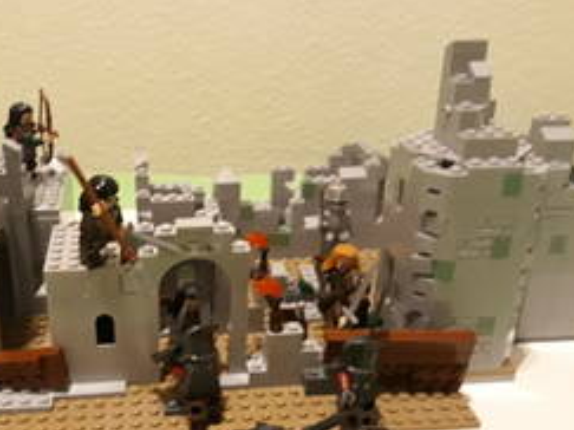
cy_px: 258
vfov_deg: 35.8
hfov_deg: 46.2
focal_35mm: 40
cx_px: 201
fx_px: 663
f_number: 1.7
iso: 500
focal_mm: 3.71
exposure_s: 1/20
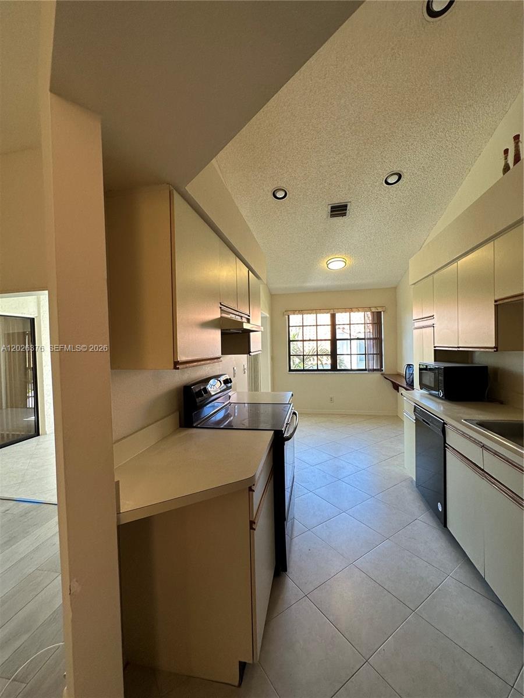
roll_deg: +1.3
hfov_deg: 85.7
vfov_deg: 102.1
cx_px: 262
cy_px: 349
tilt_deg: +0.7
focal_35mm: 14
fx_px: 283
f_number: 2.2
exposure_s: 1/120
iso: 125
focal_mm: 2.22
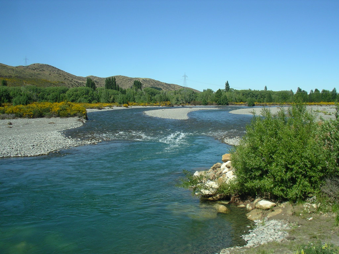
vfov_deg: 38.7
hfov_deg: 50.1
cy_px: 127
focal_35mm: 37
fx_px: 362
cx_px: 170
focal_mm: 5.7
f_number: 6.9
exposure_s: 1/200
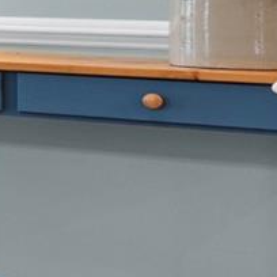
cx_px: -1016
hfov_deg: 6.8
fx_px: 1313
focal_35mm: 145
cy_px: -12
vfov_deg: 11.9
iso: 100
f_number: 7.1
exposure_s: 1
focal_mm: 17
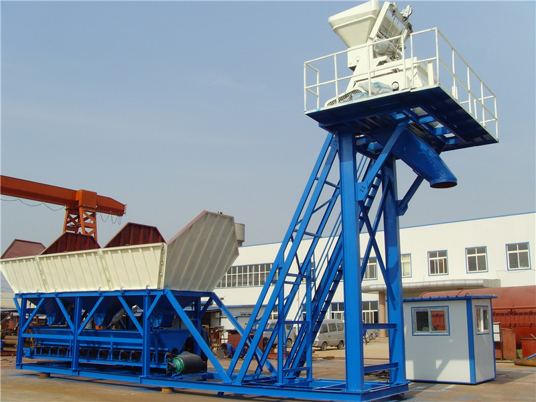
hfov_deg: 47.9
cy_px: 201
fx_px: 604
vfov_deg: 36.8
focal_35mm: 39
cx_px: 268
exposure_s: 1/350
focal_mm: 6.6
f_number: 6.3
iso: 80
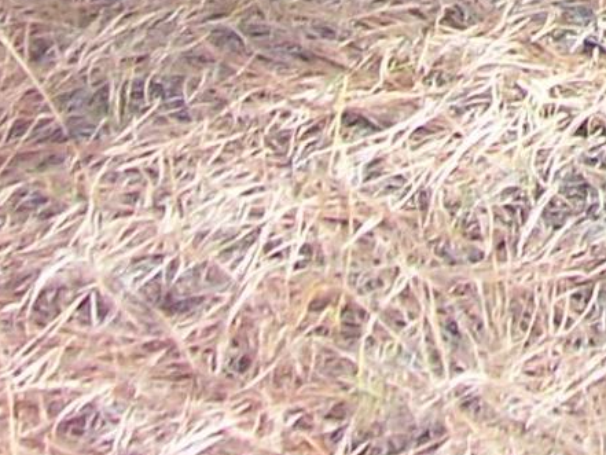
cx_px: 1330
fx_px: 4290
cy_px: -1057
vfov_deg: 5.6
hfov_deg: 7.6
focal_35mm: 245
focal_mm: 6
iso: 80
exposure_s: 1/348
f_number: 2.7
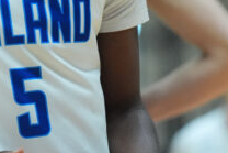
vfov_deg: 1.9
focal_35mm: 739
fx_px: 4683
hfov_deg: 2.8
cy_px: -22
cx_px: 2
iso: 5000
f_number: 2.8
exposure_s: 1/1000
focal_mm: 200
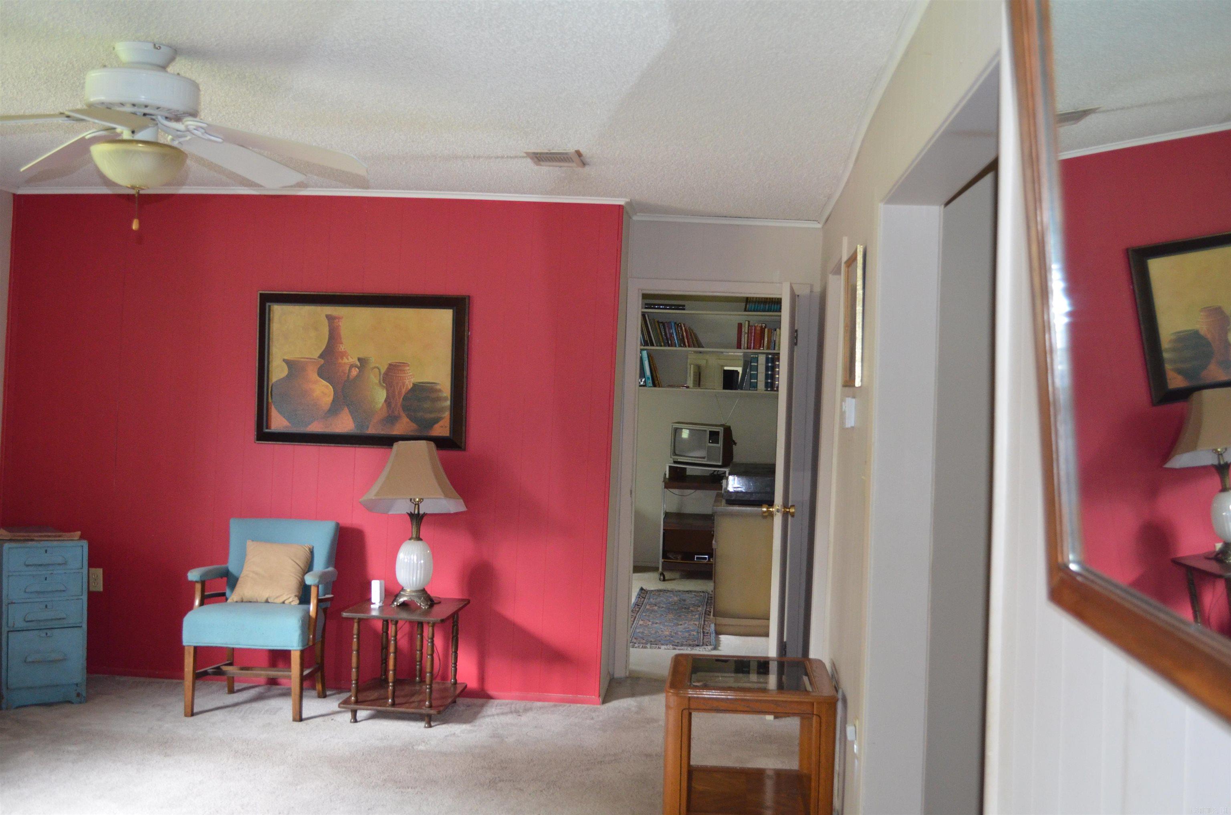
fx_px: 1331
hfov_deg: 49.6
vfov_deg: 34.1
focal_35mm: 39
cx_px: 616
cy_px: 408
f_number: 4.2
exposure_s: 1/60
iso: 1800
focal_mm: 26
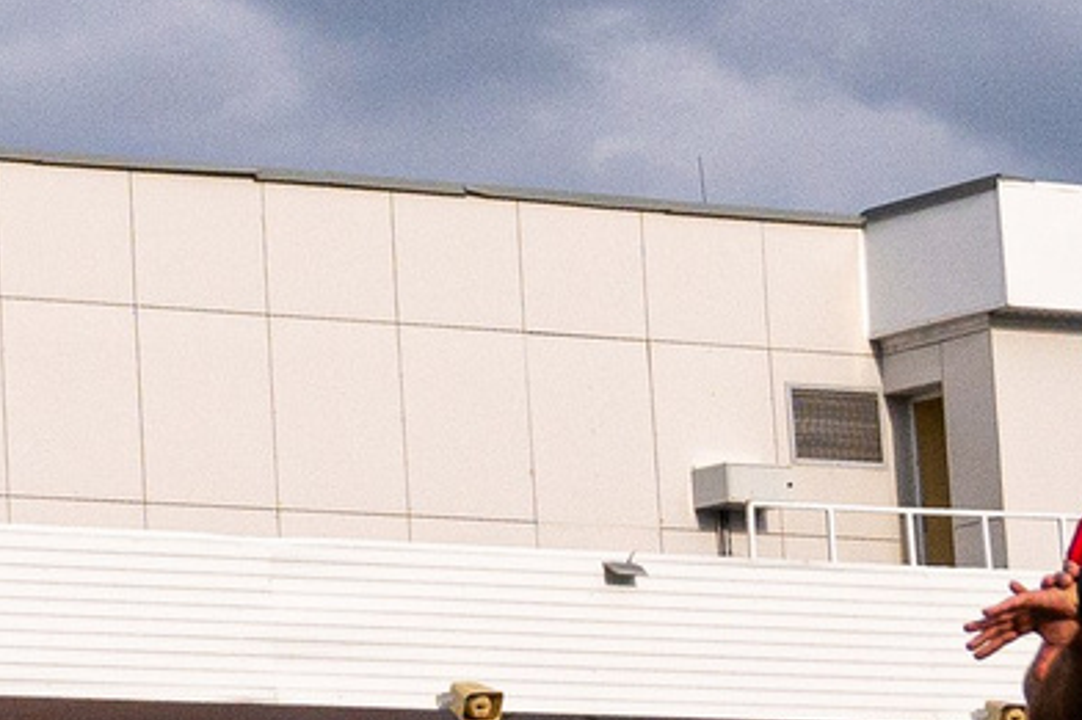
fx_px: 6789
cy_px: -36
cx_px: -144
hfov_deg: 9.0
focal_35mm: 226
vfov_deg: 6.1
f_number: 4
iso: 800
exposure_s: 1/3200
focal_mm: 24
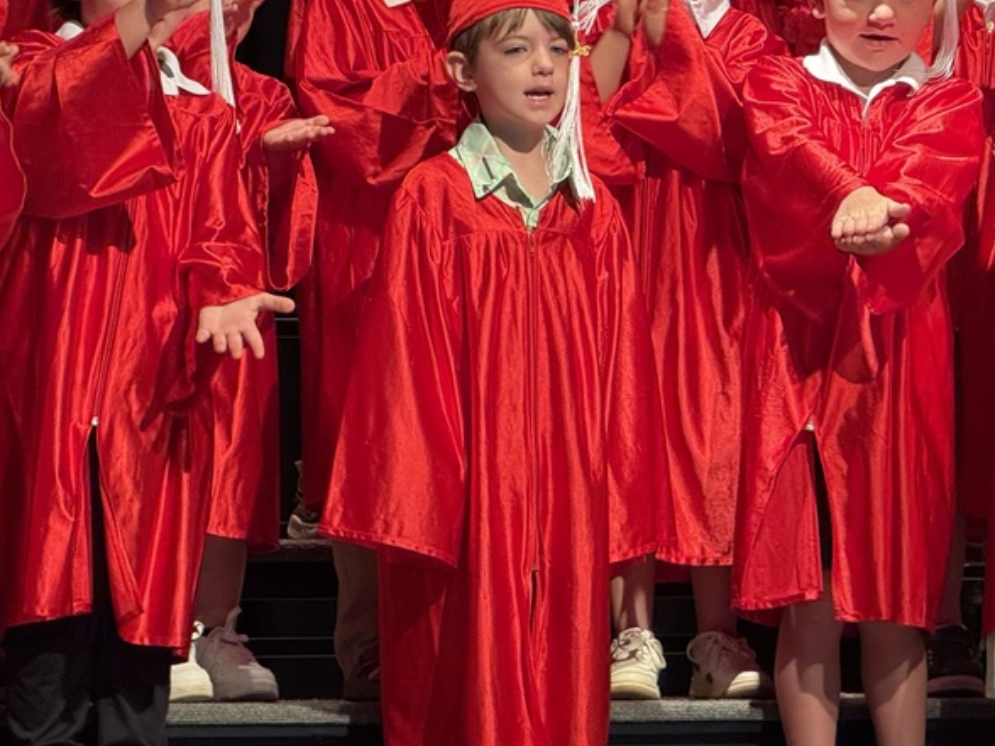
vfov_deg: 7.1
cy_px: 147
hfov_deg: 9.5
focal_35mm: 209
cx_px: 325
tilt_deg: +5.2
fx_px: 6007
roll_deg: +0.0
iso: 200
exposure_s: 1/60
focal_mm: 15.66
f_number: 2.8
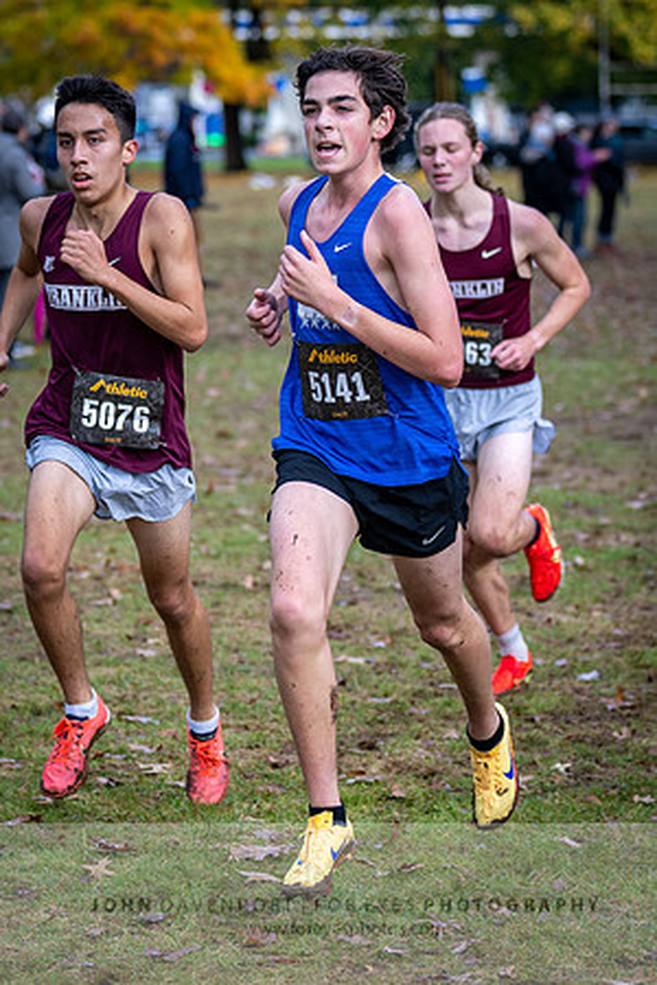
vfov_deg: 13.5
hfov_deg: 9.0
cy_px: 461
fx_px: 4164
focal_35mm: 152
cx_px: 305
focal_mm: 82
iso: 220
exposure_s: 1/1000
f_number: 2.8
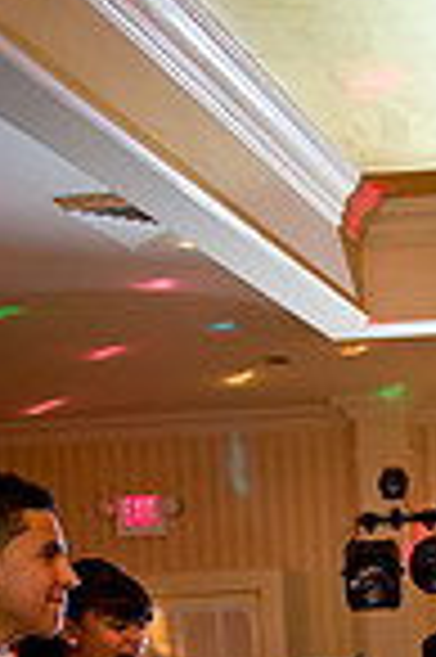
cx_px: 654
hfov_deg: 15.7
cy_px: 832
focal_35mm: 80
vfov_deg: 22.9
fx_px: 1457
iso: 1600
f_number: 3.2
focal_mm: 26
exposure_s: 1/125
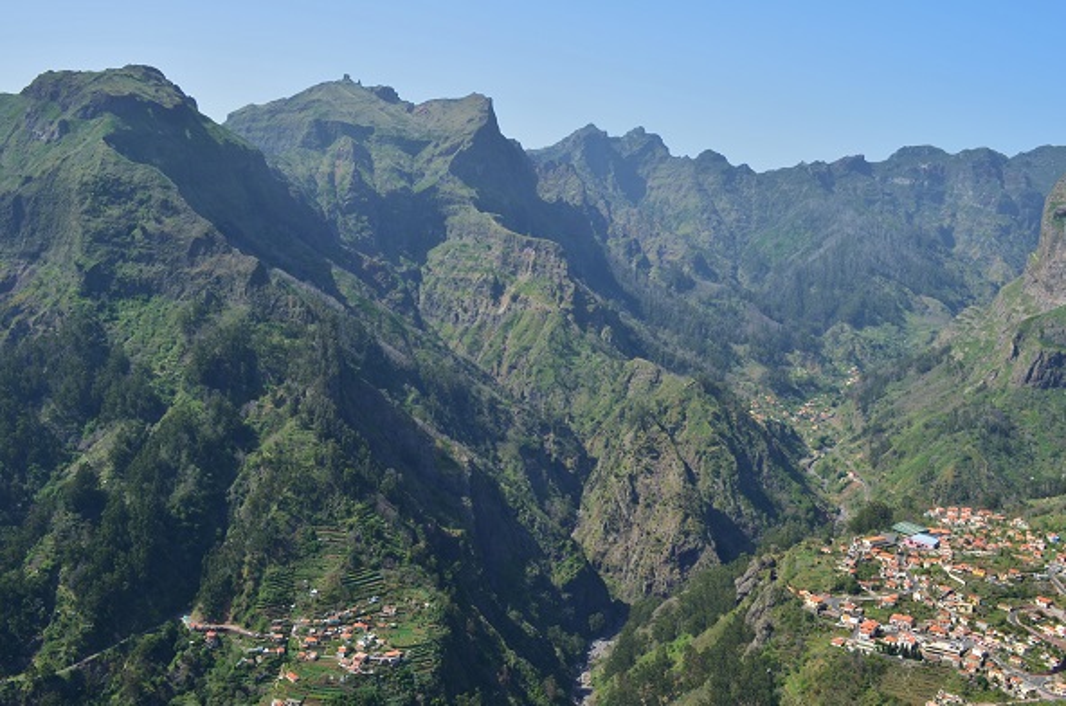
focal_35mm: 33
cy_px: 353
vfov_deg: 39.8
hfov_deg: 57.3
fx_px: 975
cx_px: 533
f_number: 11
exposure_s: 1/125
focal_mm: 22
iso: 160
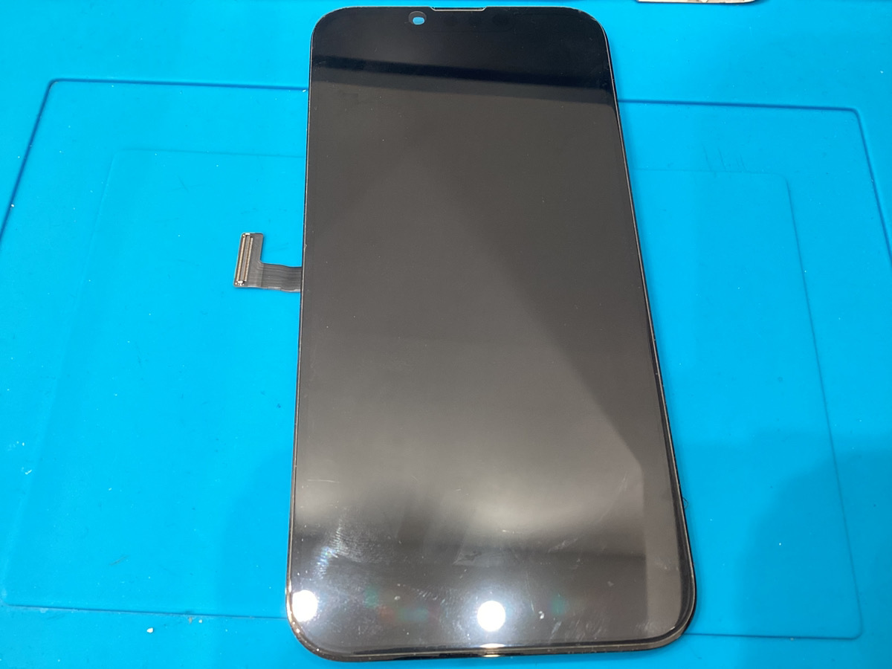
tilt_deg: -64.7
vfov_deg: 45.4
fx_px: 799
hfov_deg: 58.4
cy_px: 334
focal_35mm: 31
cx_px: 446
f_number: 2.4
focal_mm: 3.3
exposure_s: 1/50
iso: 80
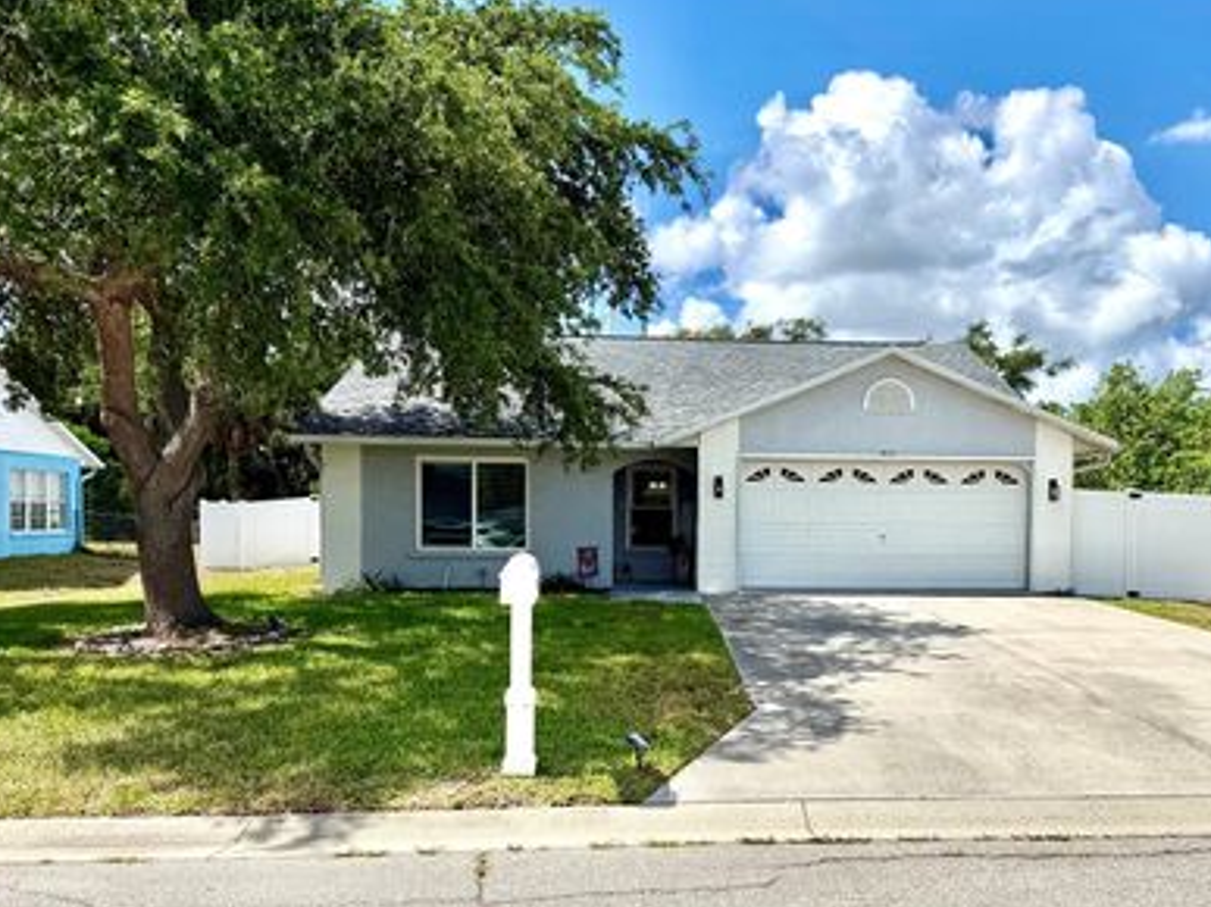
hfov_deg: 57.8
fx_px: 1084
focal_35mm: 31
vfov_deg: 45.1
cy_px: 552
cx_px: 742
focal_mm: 6.76
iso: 80
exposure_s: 1/7353
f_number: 1.78
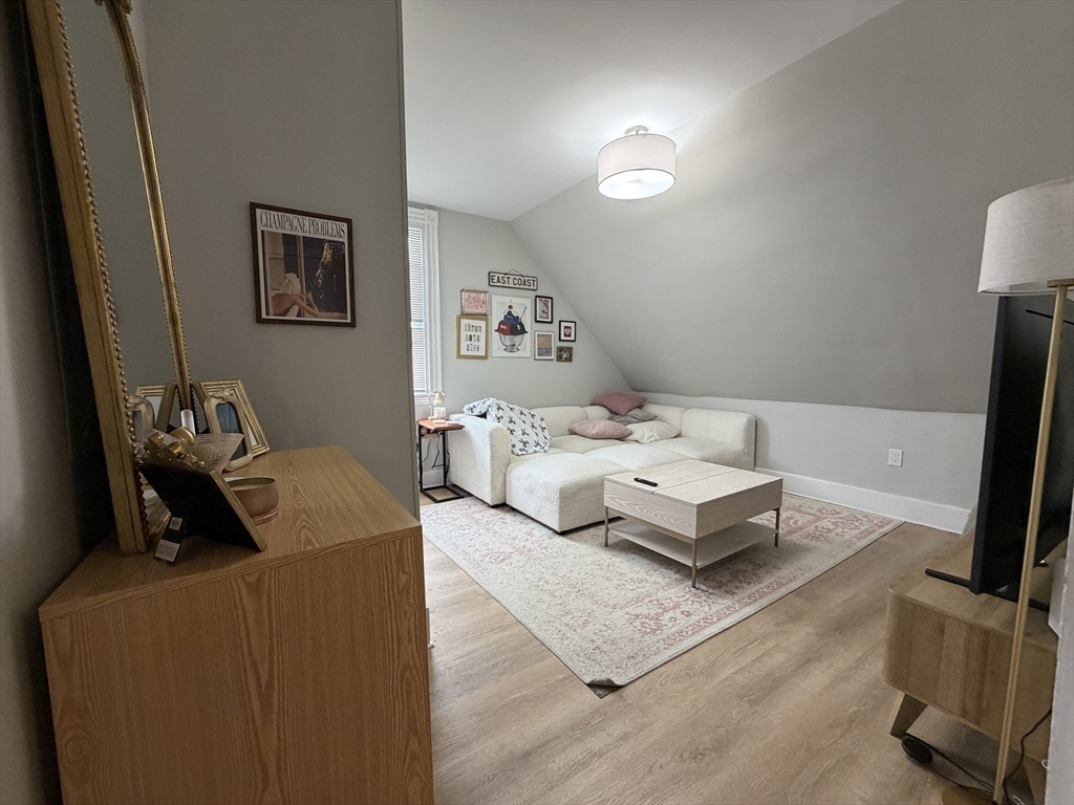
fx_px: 434
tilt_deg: -4.1
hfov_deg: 102.1
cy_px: 402
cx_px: 537
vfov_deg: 85.7
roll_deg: -0.1
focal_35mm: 14
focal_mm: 2.22
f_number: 2.2
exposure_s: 1/60
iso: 250
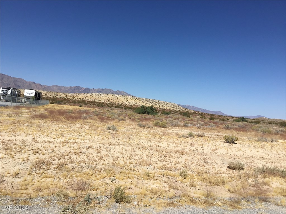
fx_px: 256
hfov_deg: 58.4
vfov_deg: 45.4
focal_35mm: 31
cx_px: 143
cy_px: 107
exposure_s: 1/2809
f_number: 2.4
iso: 25
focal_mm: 3.3
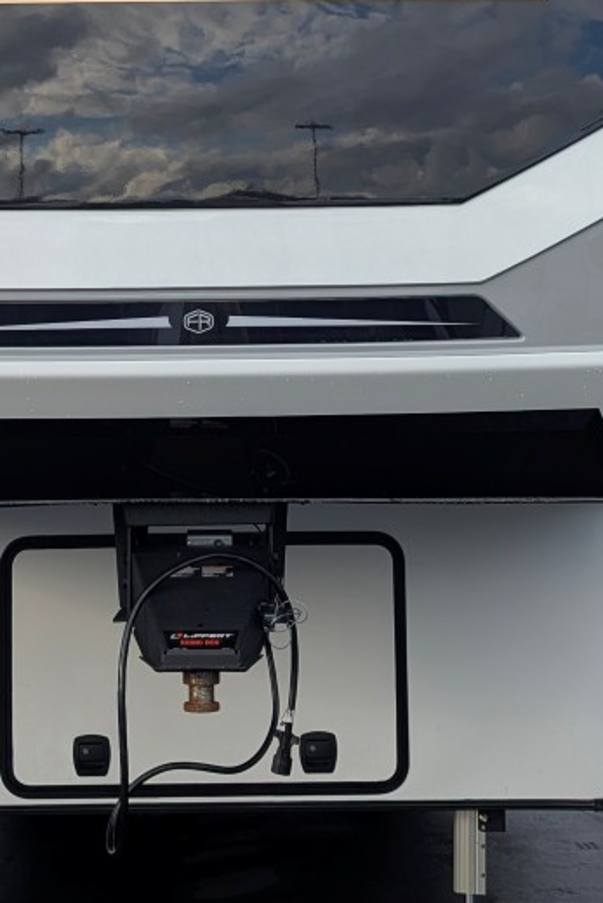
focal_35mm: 67
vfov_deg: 29.5
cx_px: 222
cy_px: 198
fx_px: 1682
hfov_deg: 20.3
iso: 49
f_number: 1.85
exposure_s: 1/750
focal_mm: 6.81
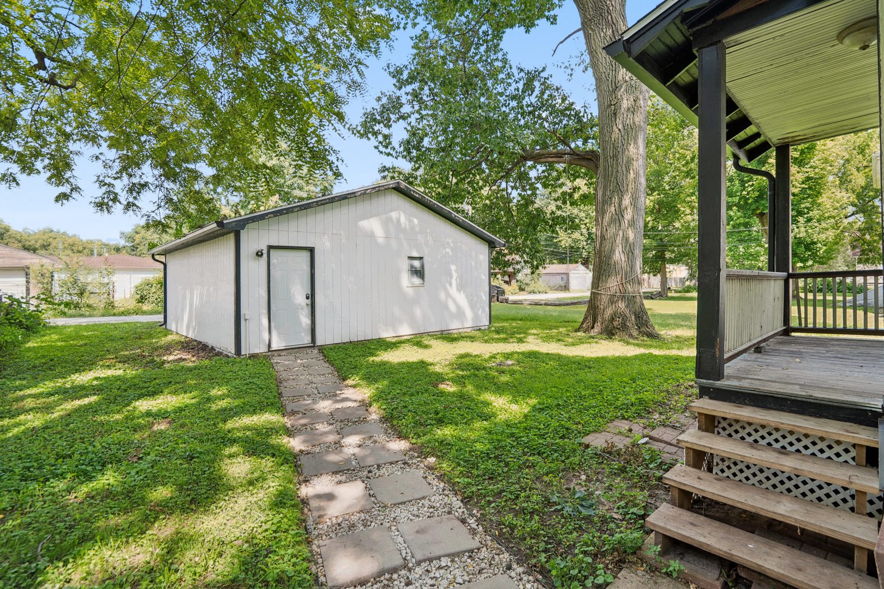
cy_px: 294
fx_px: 393
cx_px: 442
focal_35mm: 16
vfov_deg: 73.7
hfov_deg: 96.7
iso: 250
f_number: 5.6
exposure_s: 1/50
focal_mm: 16
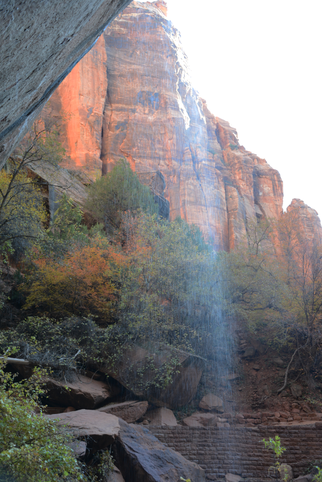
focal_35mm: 48
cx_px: 161
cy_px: 241
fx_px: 644
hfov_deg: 28.1
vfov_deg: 41.1
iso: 320
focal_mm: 48
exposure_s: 1/50
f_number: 4.2
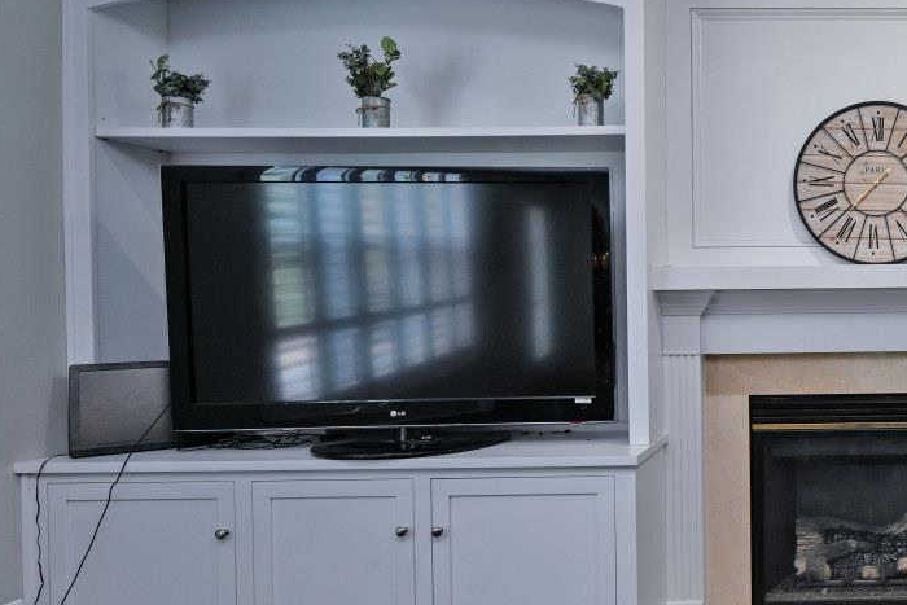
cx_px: 873
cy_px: 299
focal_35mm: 30
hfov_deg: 51.7
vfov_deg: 43.6
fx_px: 756
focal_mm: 14
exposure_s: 1/60
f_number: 4
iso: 450
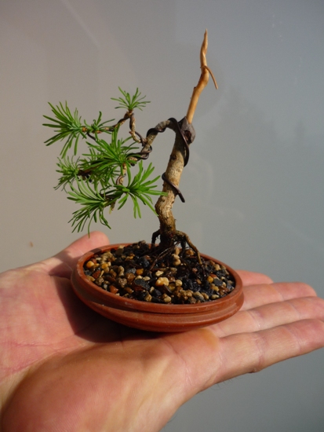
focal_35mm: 33
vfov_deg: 55.3
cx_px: 162
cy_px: 216
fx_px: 412
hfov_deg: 43.0
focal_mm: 5.5
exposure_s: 1/320
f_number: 8
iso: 100
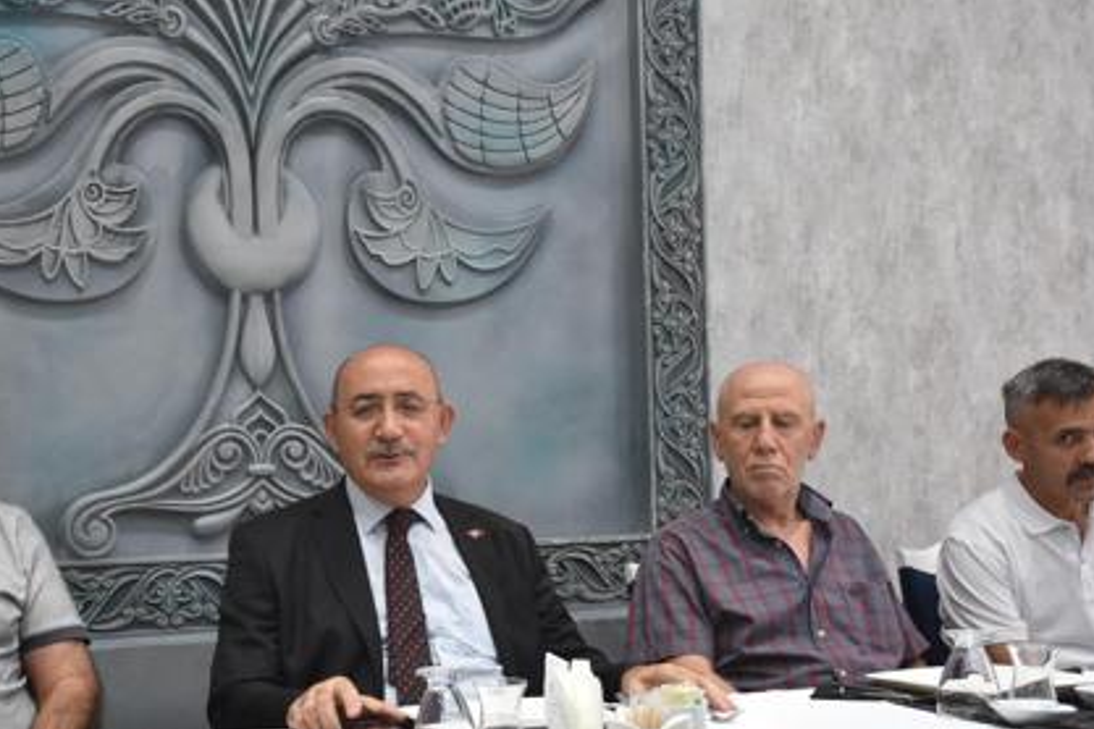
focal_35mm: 60
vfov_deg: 22.6
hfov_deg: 33.3
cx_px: 376
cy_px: 469
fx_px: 1815
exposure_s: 1/100
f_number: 5
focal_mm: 27
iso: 800
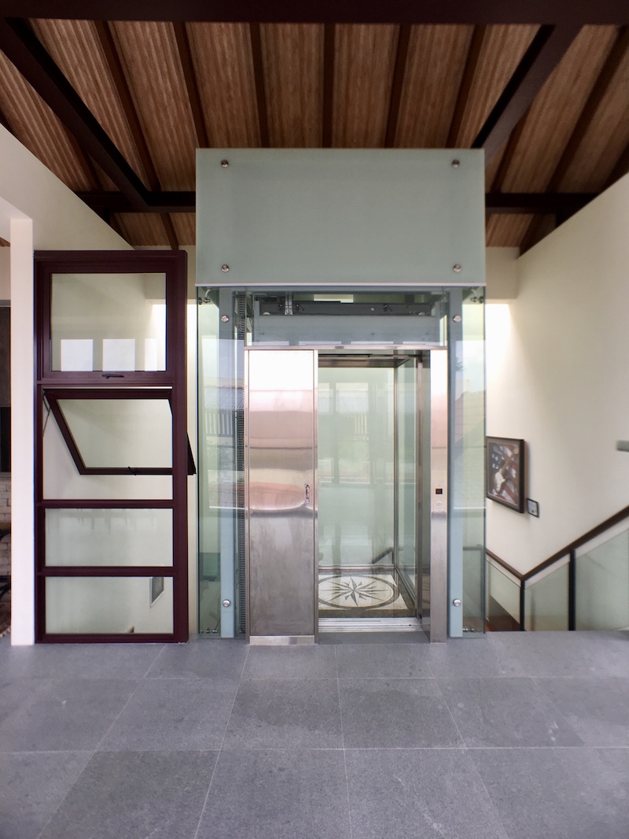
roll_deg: -0.2
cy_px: 420
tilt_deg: +1.6
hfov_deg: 48.2
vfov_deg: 61.6
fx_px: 702
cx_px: 314
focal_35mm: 29
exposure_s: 1/100
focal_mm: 4.15
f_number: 2.2
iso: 25
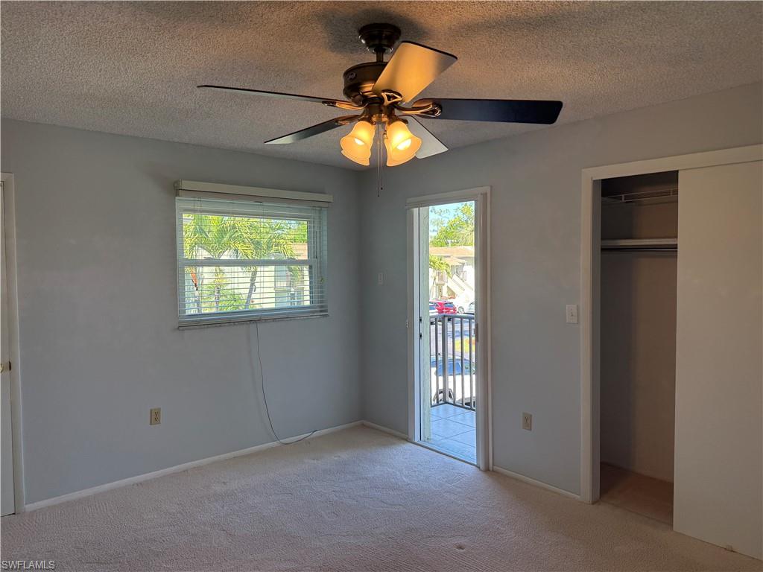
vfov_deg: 56.8
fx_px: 529
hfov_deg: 71.6
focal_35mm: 24
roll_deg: +1.3
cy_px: 286
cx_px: 382
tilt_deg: -0.9
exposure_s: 1/264
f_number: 1.78
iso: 100
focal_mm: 6.76
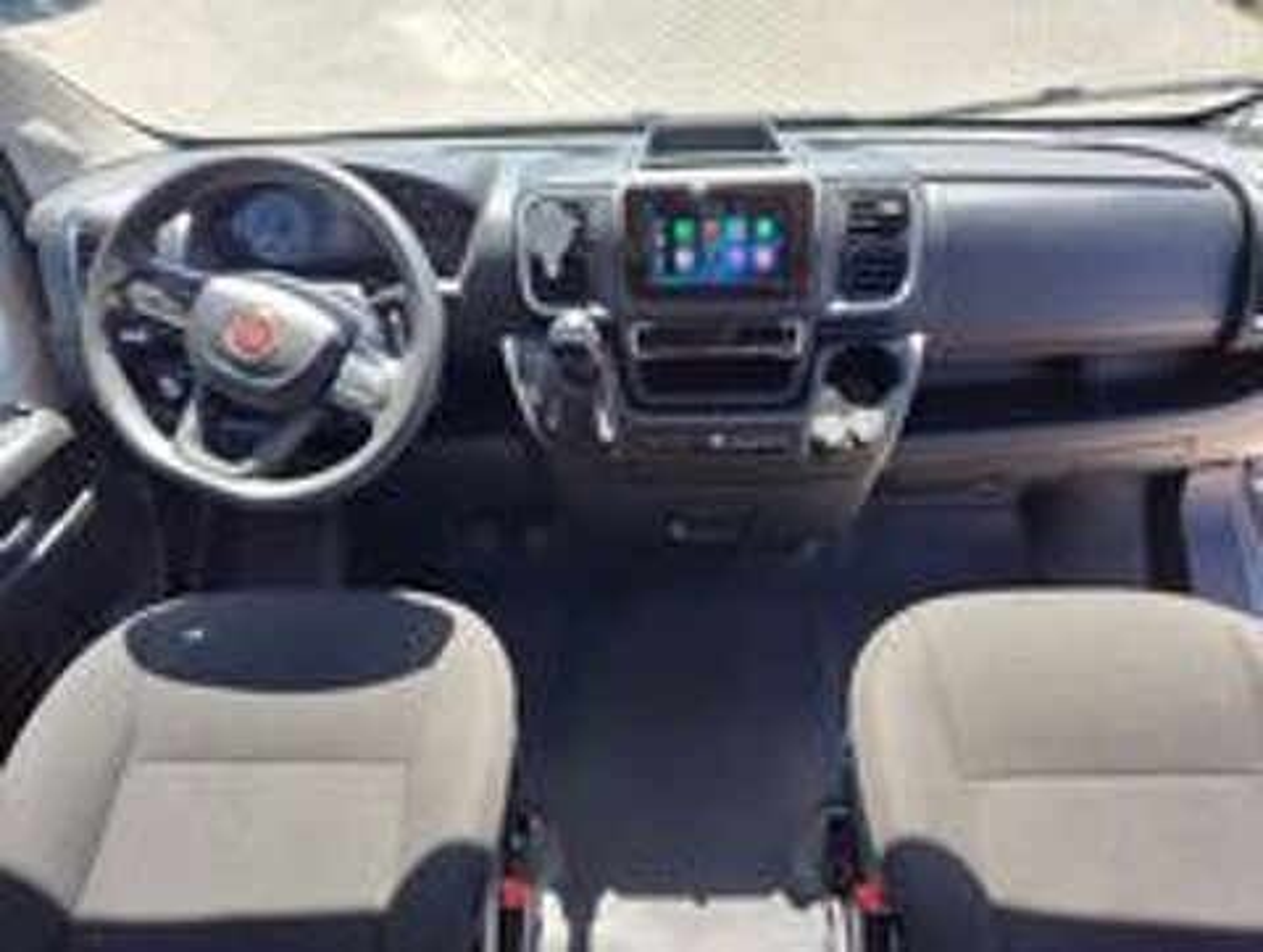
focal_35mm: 24
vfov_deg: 57.0
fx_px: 877
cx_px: 632
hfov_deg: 71.5
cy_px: 476
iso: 100
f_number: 1.8
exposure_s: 1/136
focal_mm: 5.56
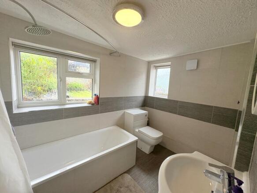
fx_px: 104
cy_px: 96
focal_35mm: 14
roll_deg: -3.3
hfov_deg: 102.1
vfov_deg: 85.7
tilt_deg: -6.3
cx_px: 128
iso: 160
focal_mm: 2.22
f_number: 2.2
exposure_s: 1/100
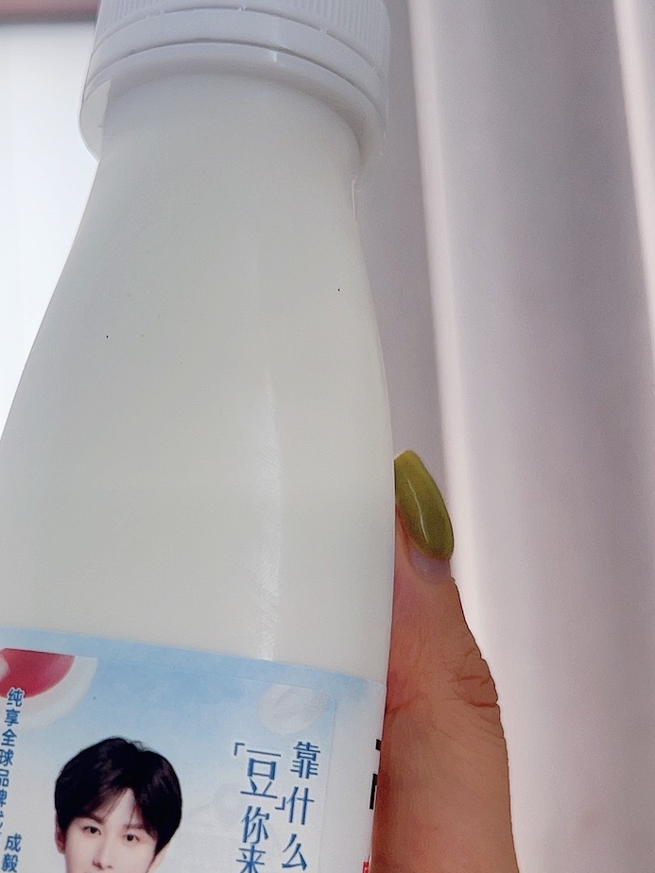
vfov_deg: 17.3
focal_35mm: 113
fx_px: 2851
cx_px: 156
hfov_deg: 13.1
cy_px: 644
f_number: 1.5
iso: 64
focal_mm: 5.7
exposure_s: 1/136
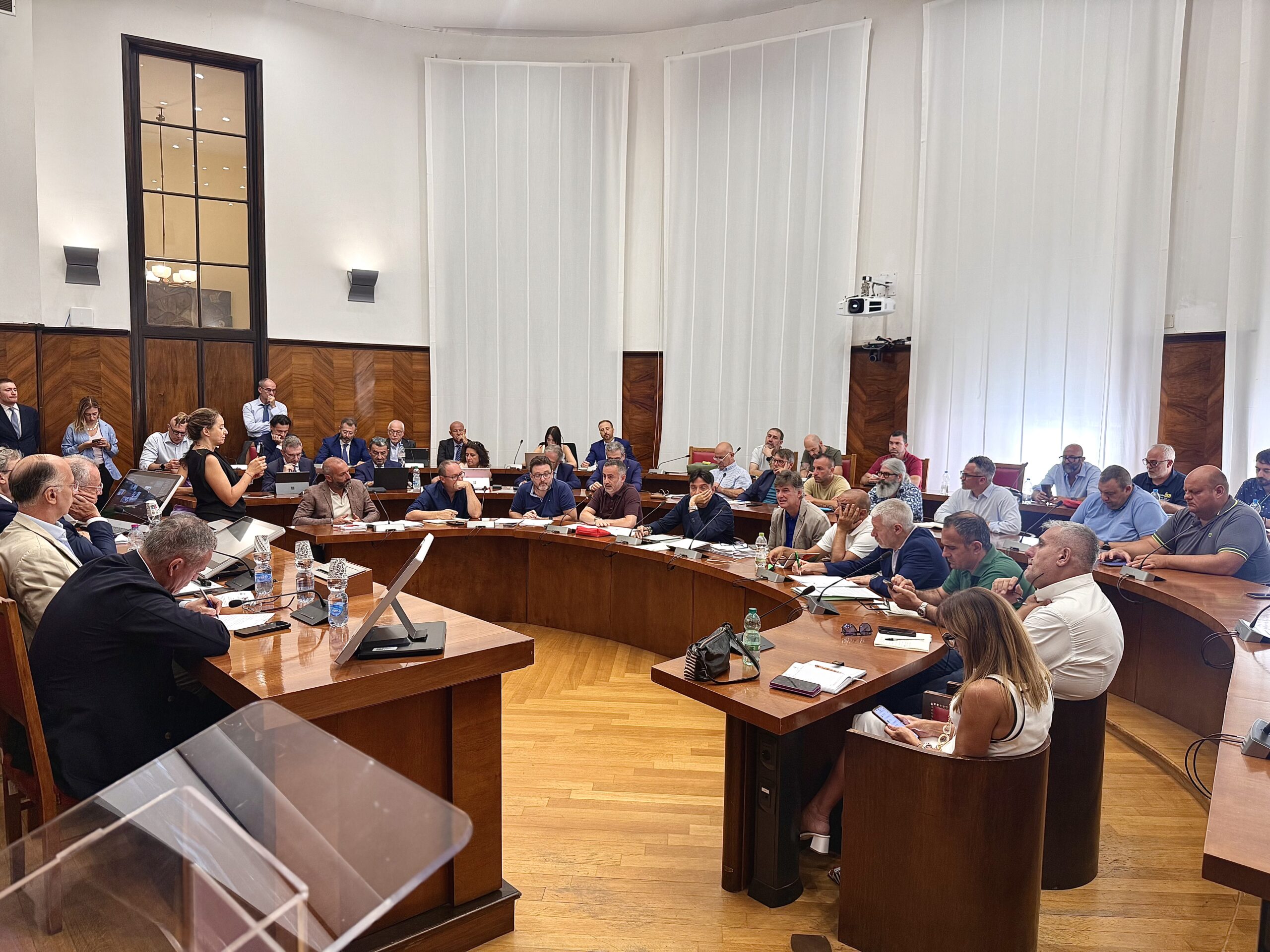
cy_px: 476
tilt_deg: -4.5
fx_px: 881
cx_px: 635
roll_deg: -1.1
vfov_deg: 56.8
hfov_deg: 71.6
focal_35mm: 24
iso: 125
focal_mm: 6.76
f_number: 1.78
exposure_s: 1/100
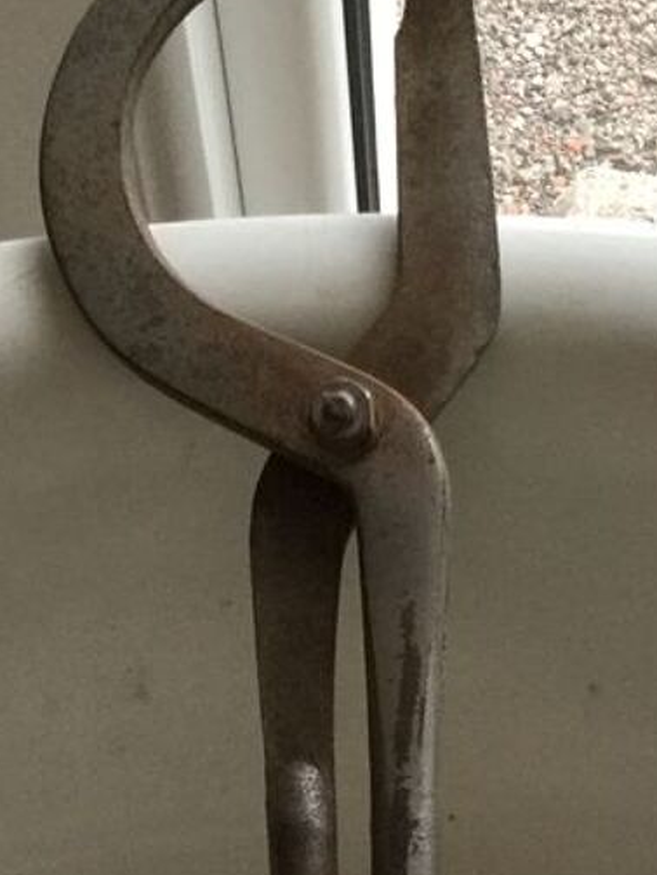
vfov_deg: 22.3
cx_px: 410
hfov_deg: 18.0
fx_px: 2075
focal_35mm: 82
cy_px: 1003
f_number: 2.4
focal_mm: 3.3
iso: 125
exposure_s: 1/33
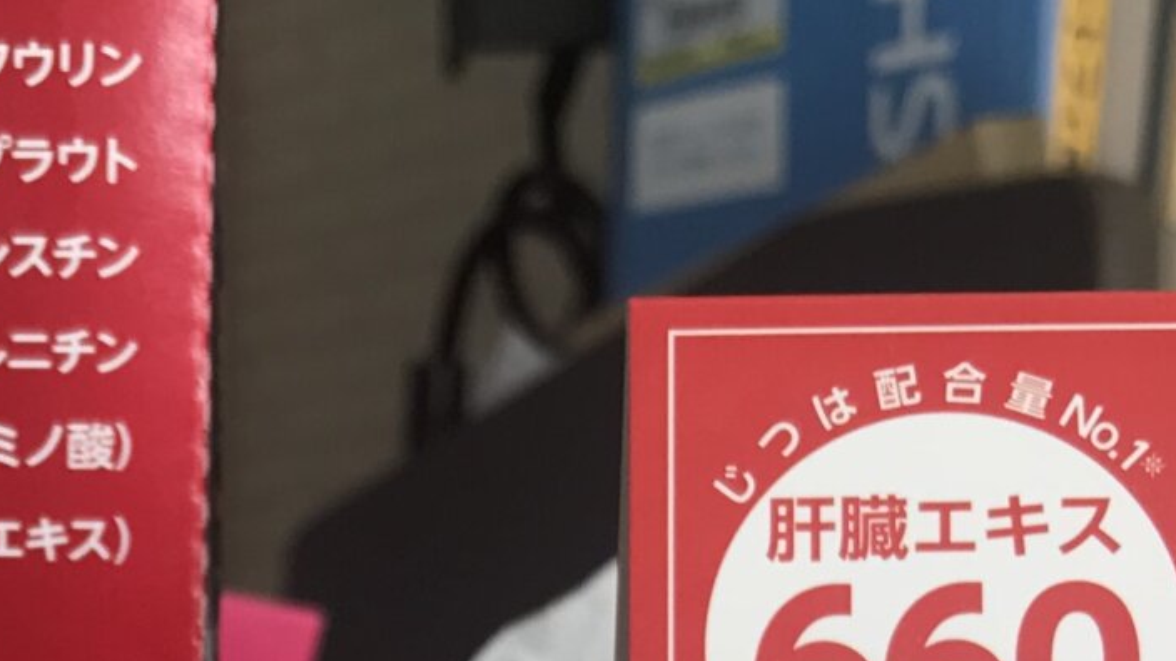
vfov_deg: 10.4
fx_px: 3461
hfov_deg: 18.9
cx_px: 84
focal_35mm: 111
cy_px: 1135
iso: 20
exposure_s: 1/157
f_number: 1.8
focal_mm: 3.99
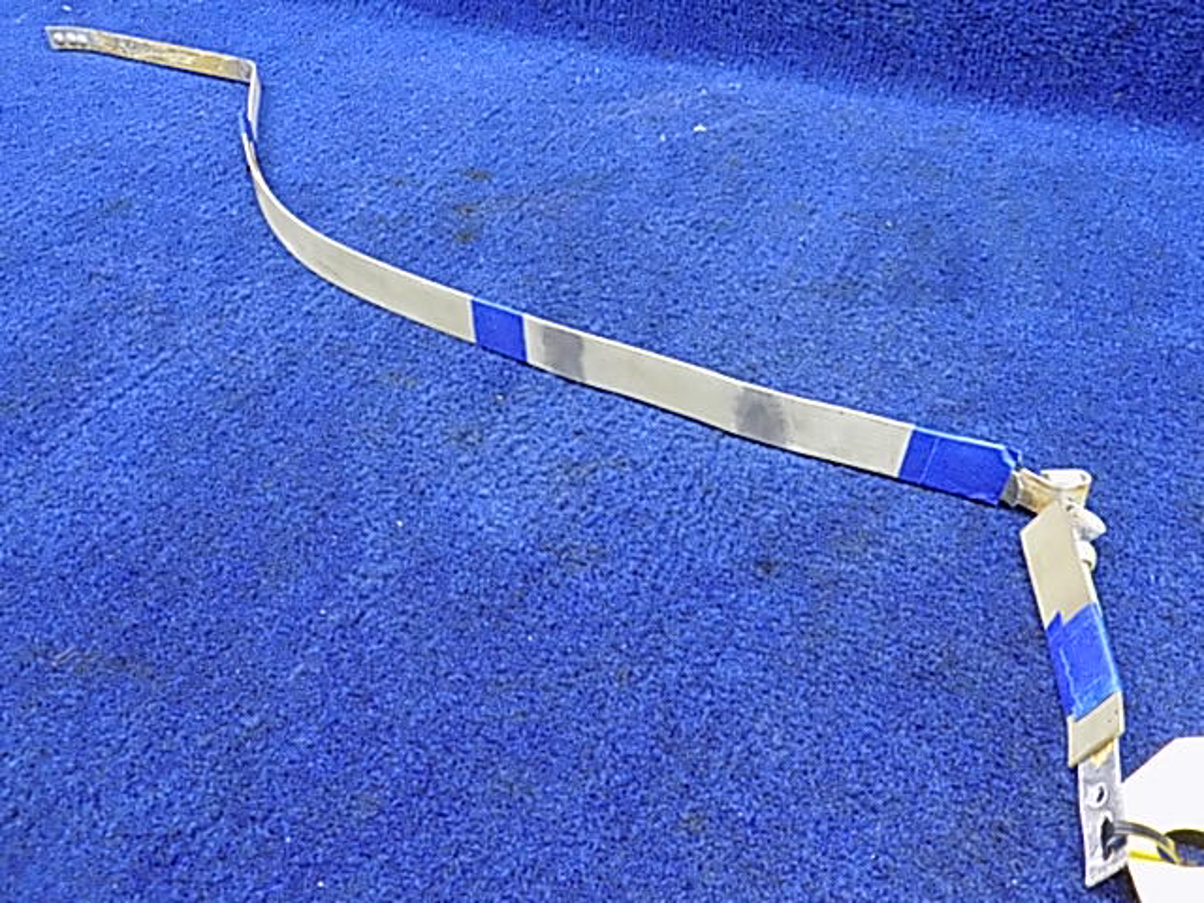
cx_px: 602
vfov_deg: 41.8
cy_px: 452
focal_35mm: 34
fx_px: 1183
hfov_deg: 54.0
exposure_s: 1/10
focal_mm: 6.1
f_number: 3.4
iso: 400
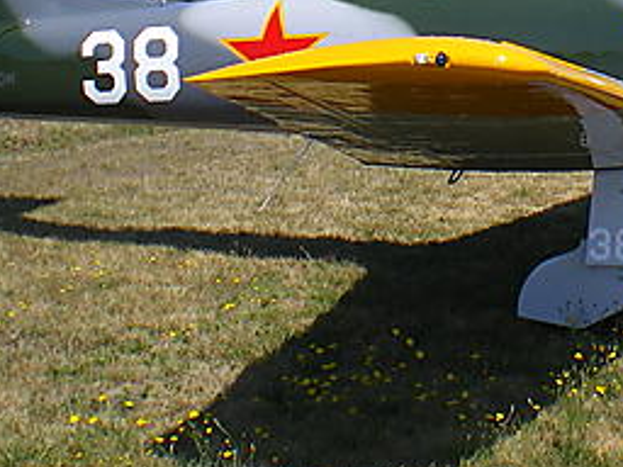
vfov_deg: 16.2
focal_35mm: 89
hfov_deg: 21.7
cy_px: -24
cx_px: 518
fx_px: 1602
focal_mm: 6.3
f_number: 4.6
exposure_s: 1/400
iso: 64
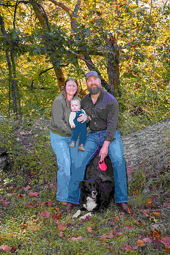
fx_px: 319
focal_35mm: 45
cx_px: 85
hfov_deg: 29.9
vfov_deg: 43.6
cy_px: 128
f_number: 5.6
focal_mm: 45
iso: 1600
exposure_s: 1/400
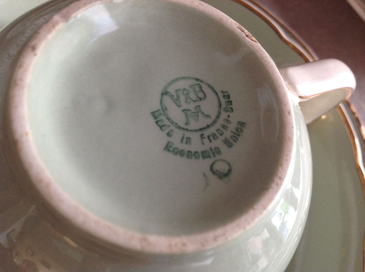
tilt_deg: -64.7
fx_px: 369
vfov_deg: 40.6
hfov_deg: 52.7
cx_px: 182
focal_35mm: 35
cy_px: 136
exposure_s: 1/15
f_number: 2.4
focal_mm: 4.28
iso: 160
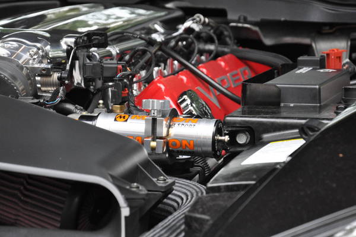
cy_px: 118
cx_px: 178
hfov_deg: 13.1
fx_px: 1556
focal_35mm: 158
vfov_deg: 8.7
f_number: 5.6
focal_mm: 105
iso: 1600
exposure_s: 1/100
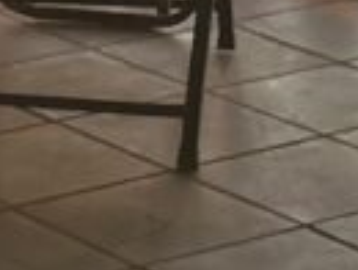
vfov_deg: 5.5
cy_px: -292
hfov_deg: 7.2
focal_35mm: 267
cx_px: -295
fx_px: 2766
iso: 50
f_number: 1.6
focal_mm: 5.56
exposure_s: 1/529
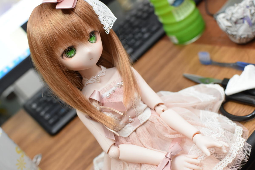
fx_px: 372
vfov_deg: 25.8
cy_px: 85
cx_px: 128
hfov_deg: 37.9
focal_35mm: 52
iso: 800
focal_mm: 35
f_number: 3.5
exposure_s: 1/60
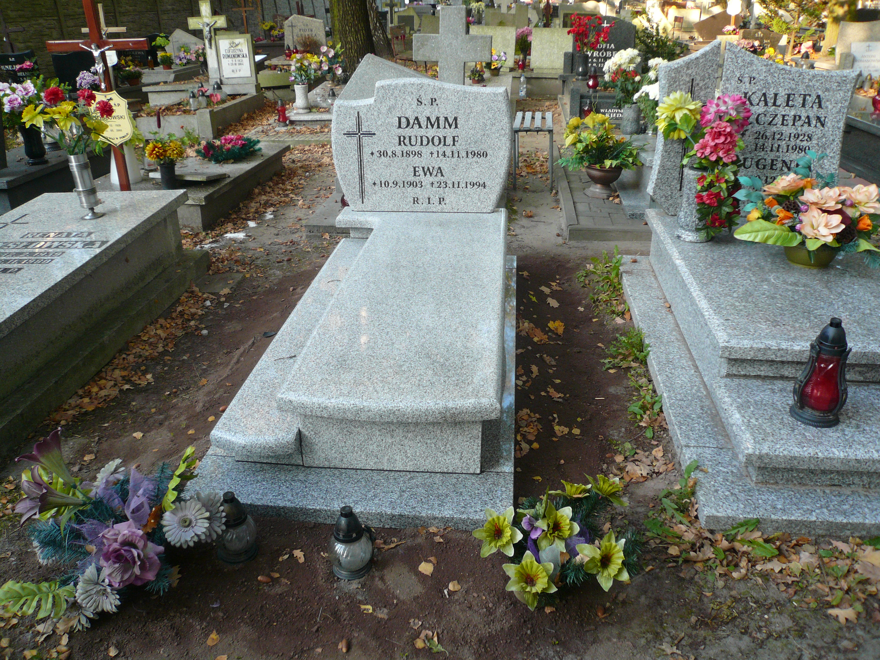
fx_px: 712
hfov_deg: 63.4
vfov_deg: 49.7
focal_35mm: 28
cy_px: 330
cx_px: 440
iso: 100
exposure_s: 1/60
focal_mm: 4.6
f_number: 2.8
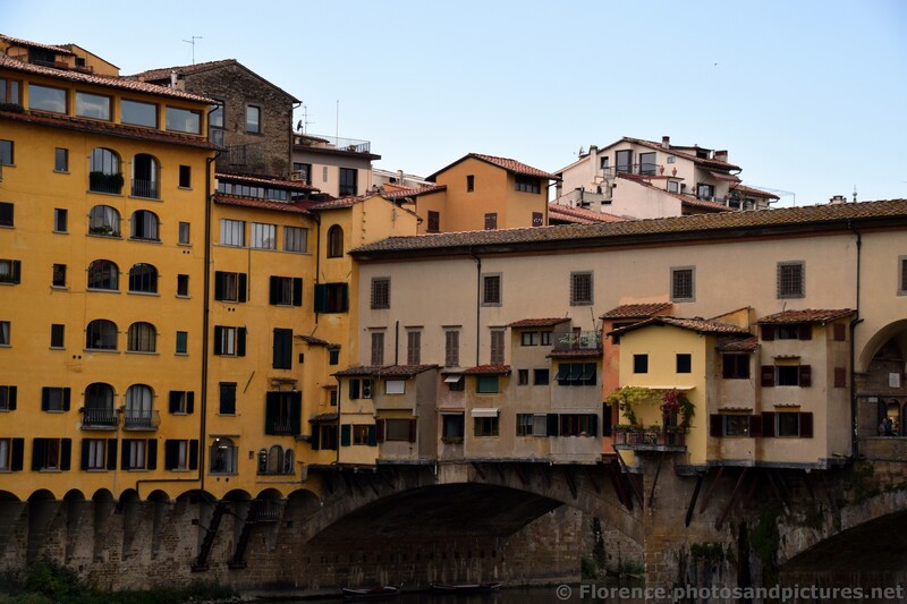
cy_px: 302
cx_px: 454
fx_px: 2342
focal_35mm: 93
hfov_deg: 21.9
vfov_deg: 14.7
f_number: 9
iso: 200
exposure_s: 1/320
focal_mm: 62
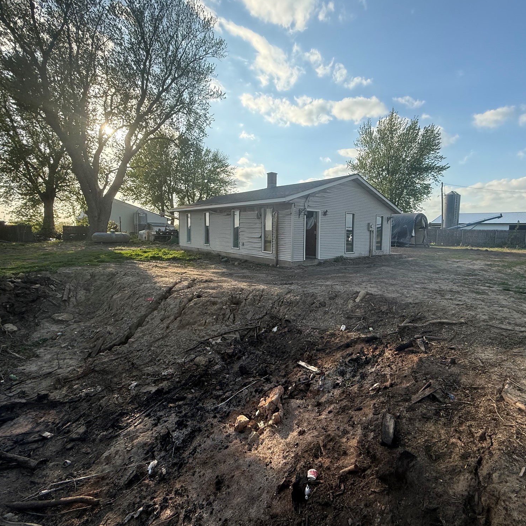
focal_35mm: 17
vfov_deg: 84.0
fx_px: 292
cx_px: 308
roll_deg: -2.1
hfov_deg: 83.2
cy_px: 257
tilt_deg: -3.8
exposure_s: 1/1087
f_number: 2.2
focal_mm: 2.22
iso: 64
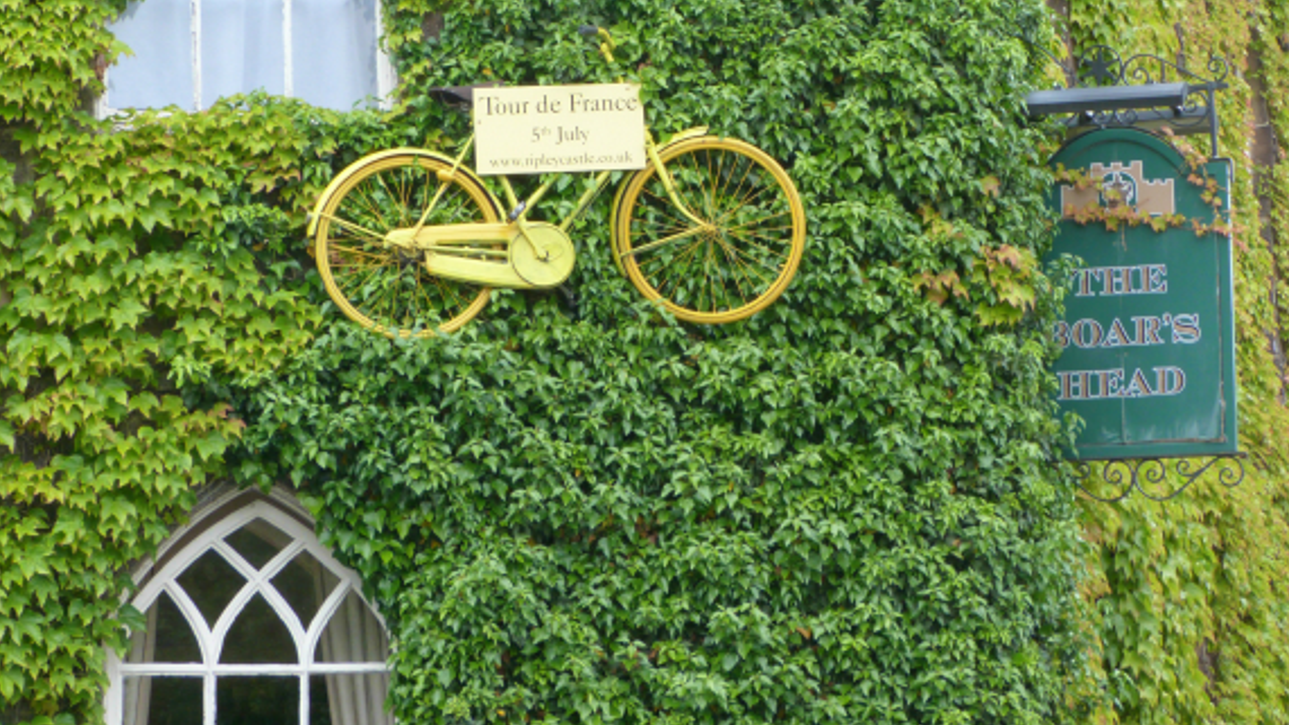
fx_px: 5673
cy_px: 177
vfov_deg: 7.3
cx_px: 819
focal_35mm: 166
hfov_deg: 13.0
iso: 100
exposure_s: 1/160
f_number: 3.5
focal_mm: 20.8
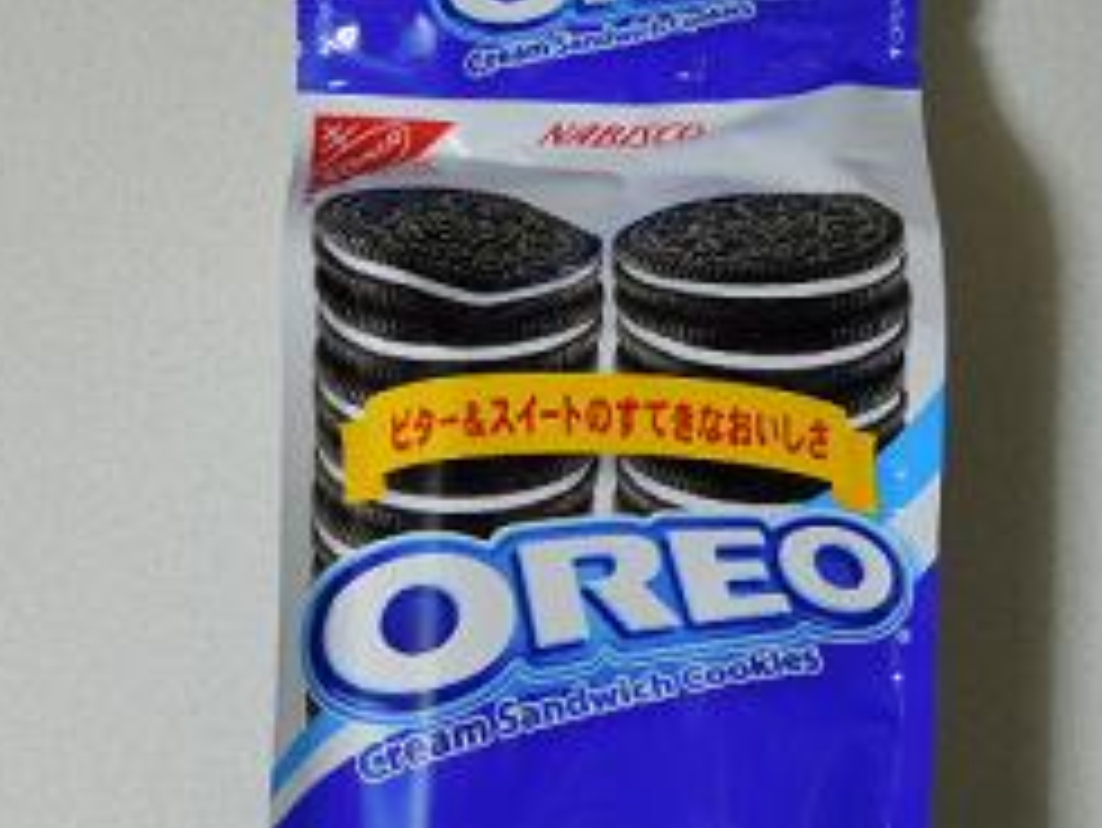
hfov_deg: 27.0
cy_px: 500
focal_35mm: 72
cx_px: 616
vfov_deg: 20.4
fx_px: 2293
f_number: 3.4
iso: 400
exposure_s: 1/40
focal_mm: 8.3
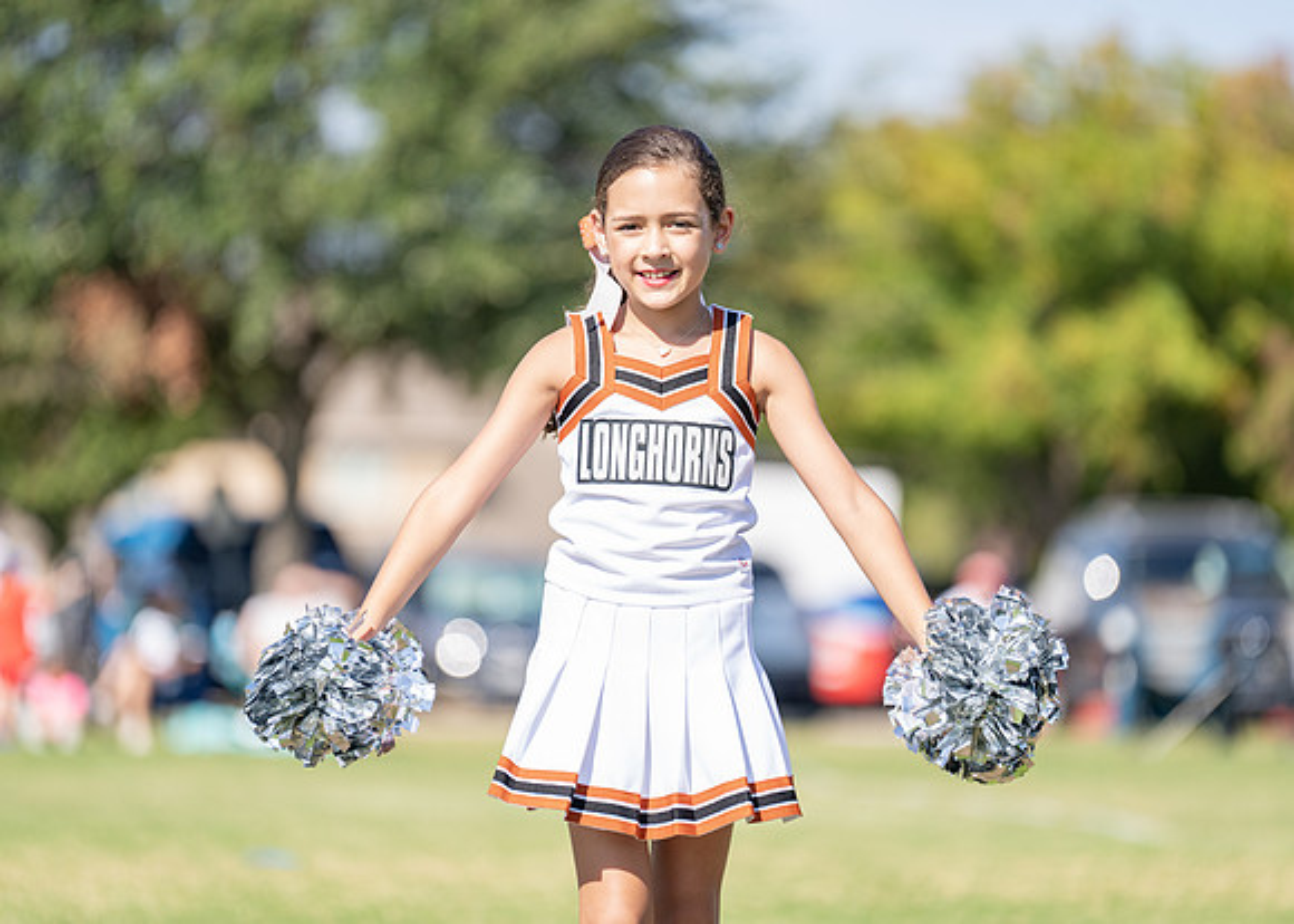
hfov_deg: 9.4
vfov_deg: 6.8
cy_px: 462
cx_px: 647
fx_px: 7829
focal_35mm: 213
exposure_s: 1/1250
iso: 125
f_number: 2.8
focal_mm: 200
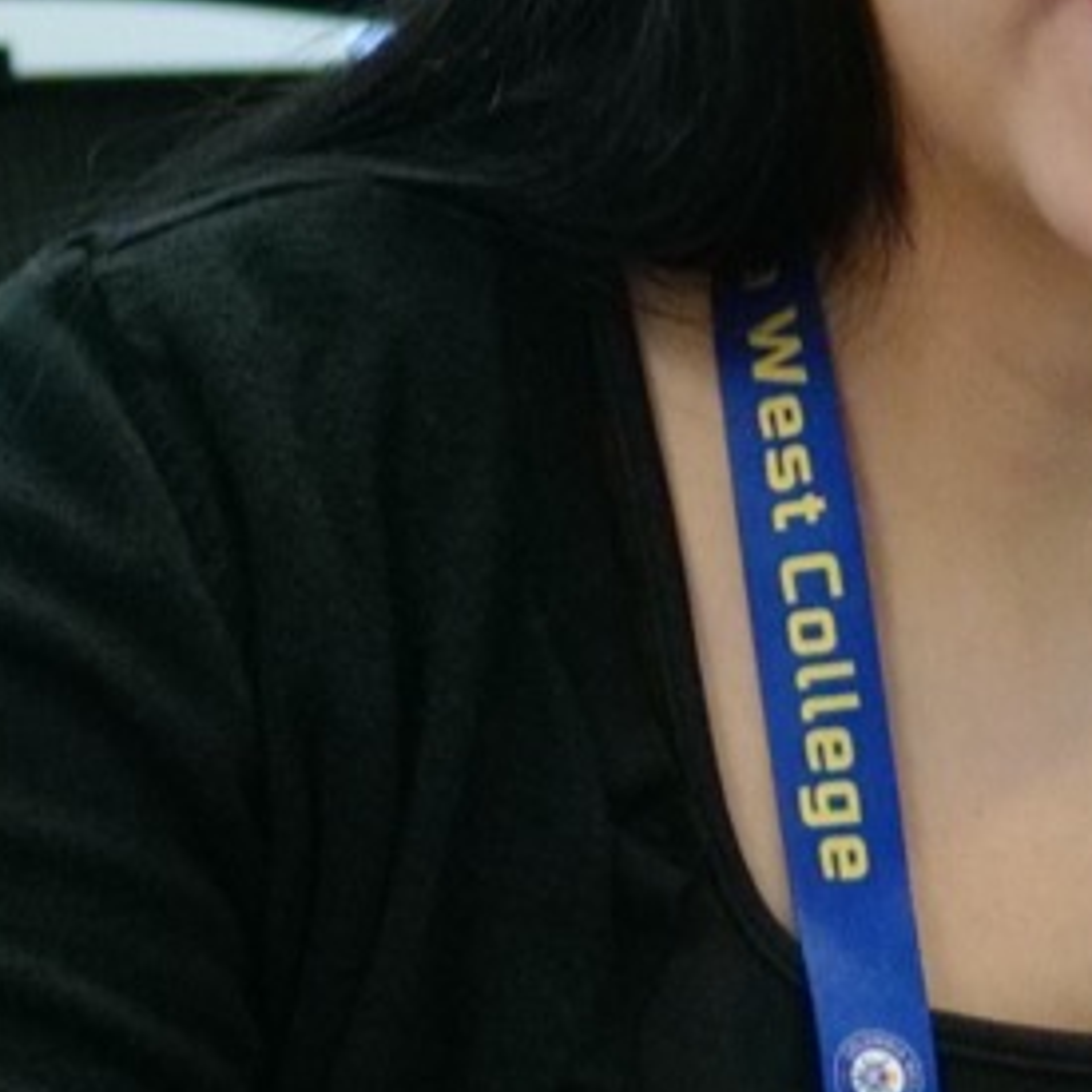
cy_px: -89
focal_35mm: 216
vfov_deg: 8.0
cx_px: 929
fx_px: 7709
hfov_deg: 8.1
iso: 16000
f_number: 2
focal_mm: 35
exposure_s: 1/1000
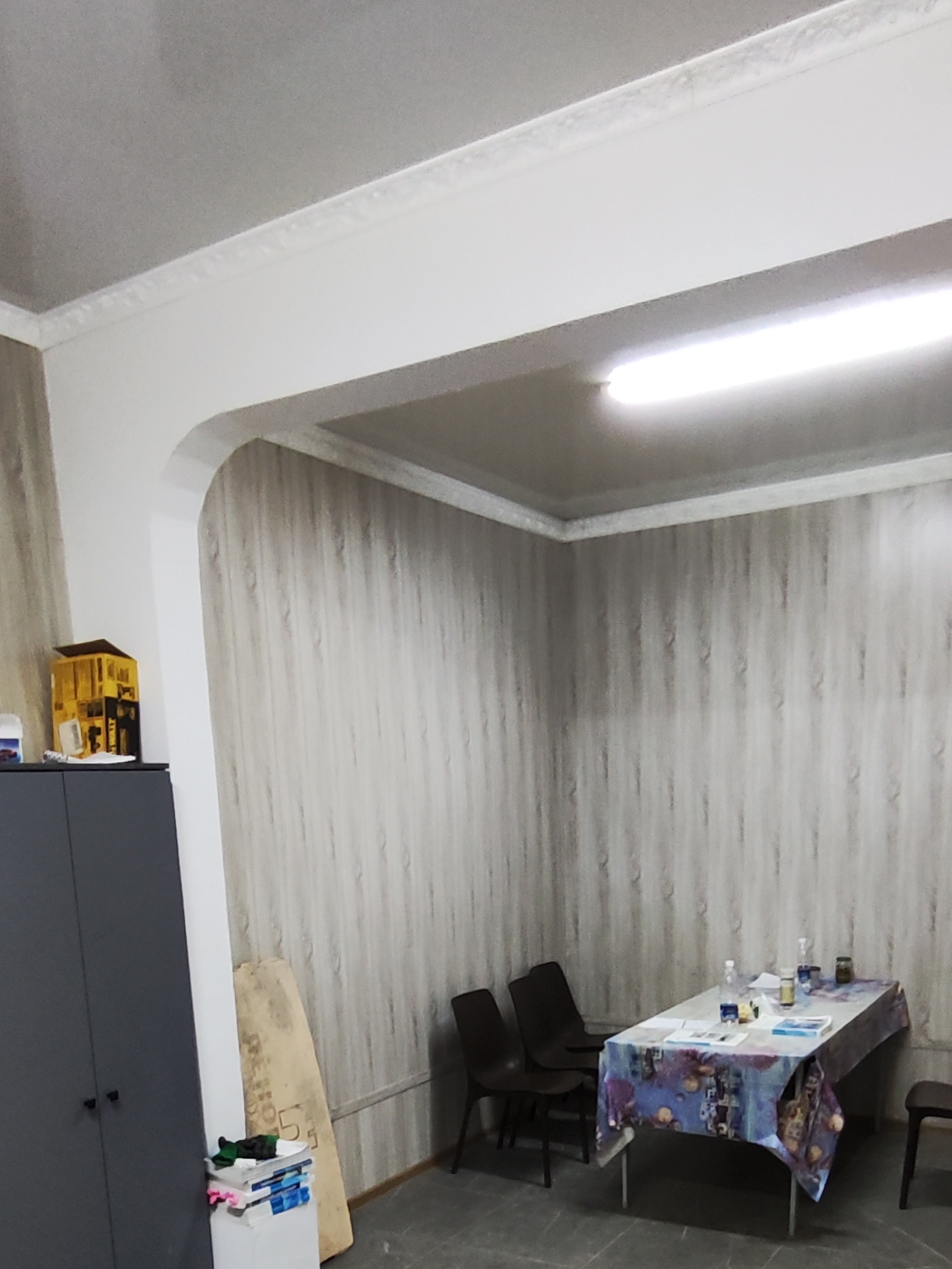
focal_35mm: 32
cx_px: 410
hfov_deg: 44.1
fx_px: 1173
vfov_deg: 51.9
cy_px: 1075
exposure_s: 1/40
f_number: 2.2
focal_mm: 1.65
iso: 368
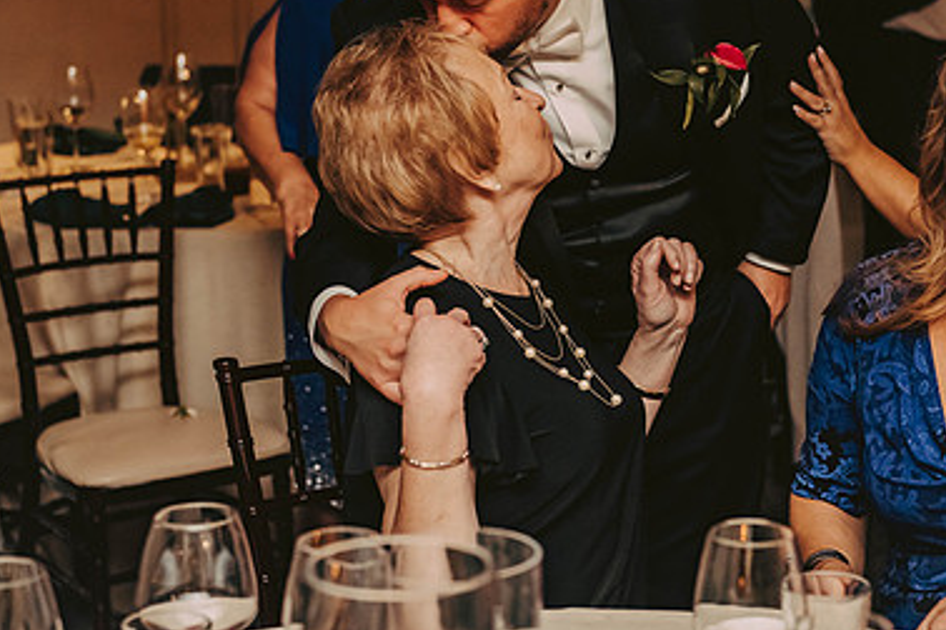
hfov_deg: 22.1
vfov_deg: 14.8
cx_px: 516
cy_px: 206
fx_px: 2417
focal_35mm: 92
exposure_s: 1/200
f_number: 3.2
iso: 2000
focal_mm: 60
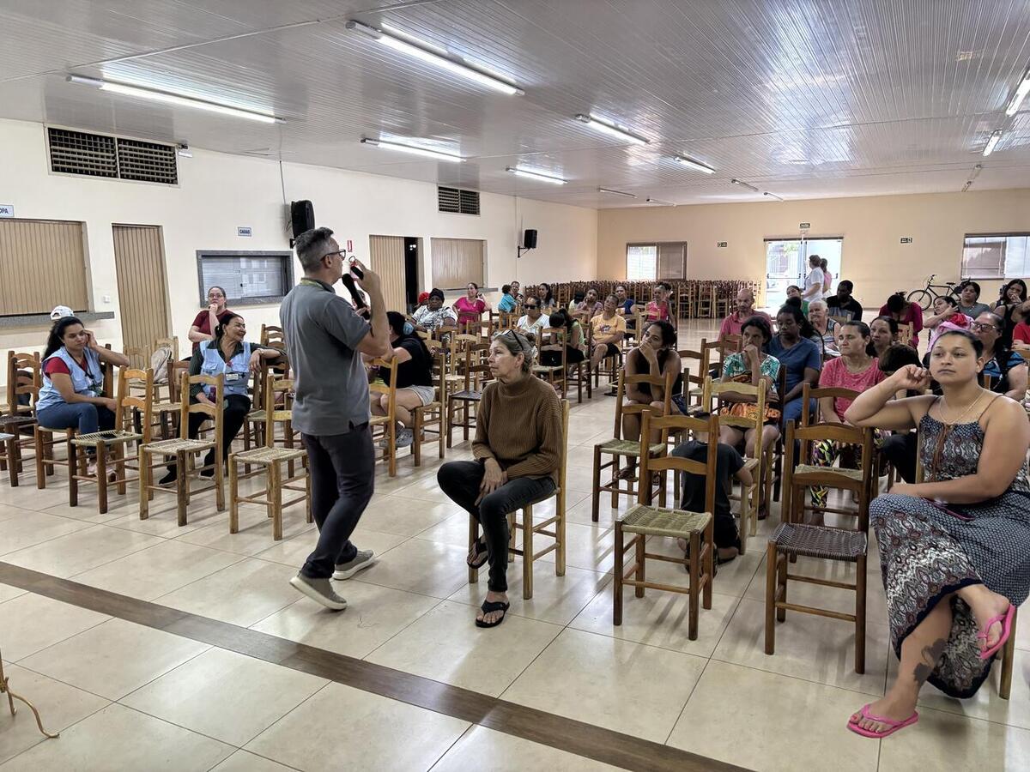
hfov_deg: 67.3
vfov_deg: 53.1
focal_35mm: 26
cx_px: 515
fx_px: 774
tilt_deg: -8.6
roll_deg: +0.0
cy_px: 386
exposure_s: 1/60
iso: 250
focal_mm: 5.96
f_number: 1.6
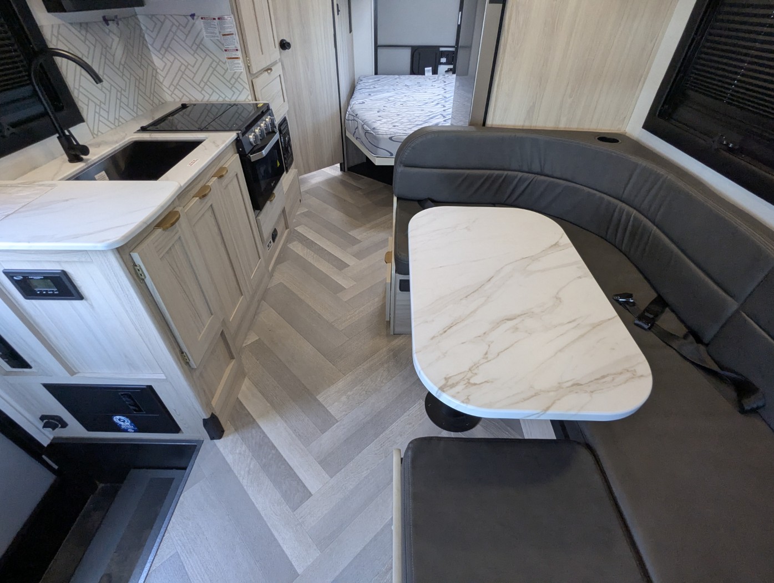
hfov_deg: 94.4
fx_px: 358
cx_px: 387
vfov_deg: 78.2
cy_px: 292
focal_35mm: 16
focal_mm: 2.35
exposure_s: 1/135
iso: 422
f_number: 2.2
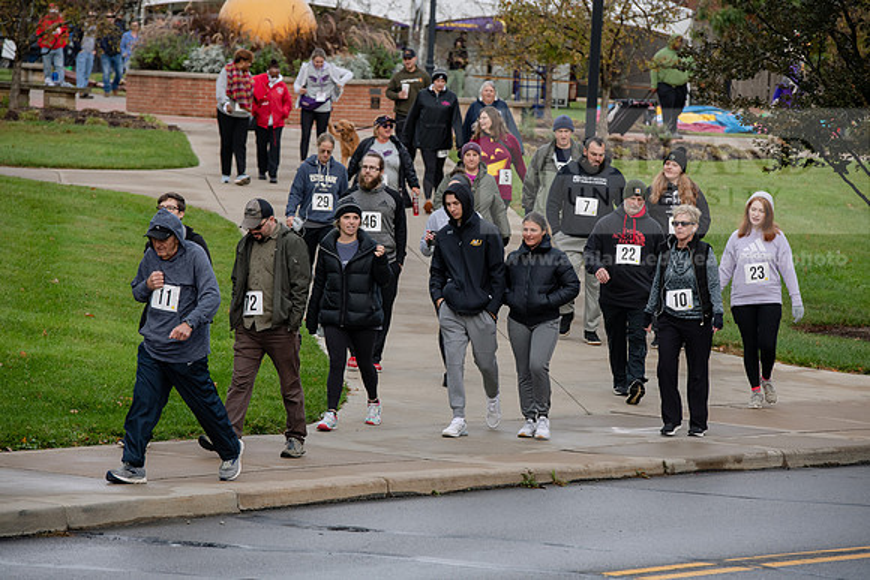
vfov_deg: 7.2
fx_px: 4593
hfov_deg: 10.8
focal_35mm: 190
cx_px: 435
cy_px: 290
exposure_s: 1/500
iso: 640
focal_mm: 190
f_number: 6.3
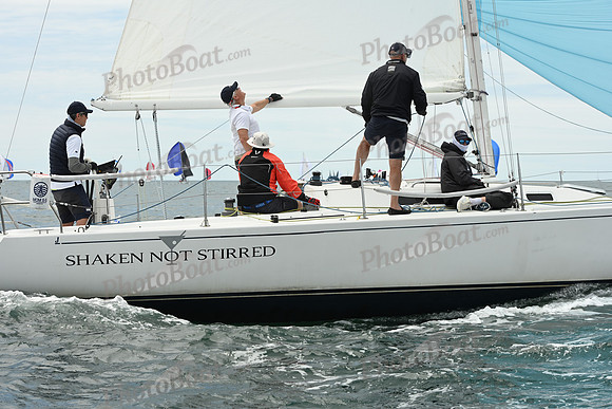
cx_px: 306
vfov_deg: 14.4
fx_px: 1615
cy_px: 204
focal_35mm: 95
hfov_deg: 21.5
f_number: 9
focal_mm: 95
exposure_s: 1/1000
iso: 320
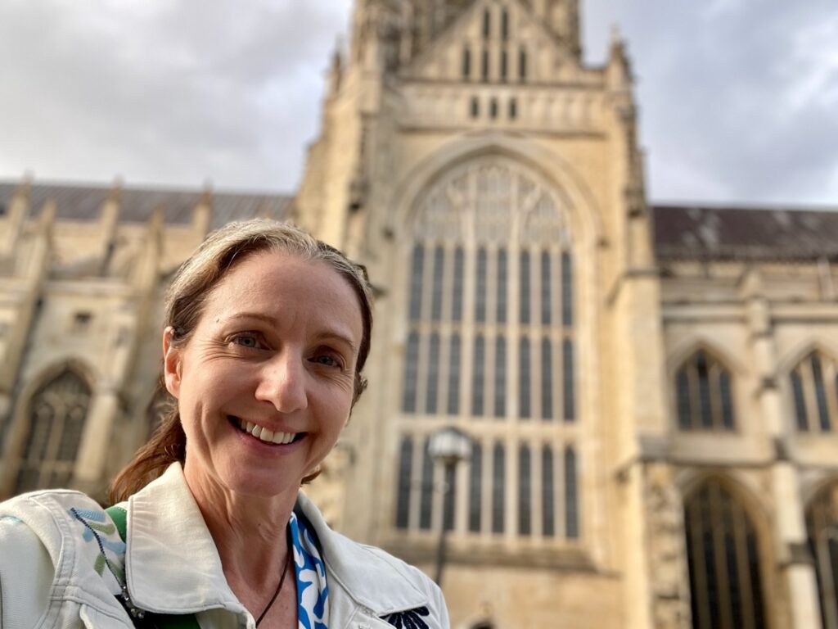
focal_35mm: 30
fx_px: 726
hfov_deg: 60.0
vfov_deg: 46.8
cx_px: 419
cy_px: 314
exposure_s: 1/121
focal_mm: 2.7
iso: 32
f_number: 2.2
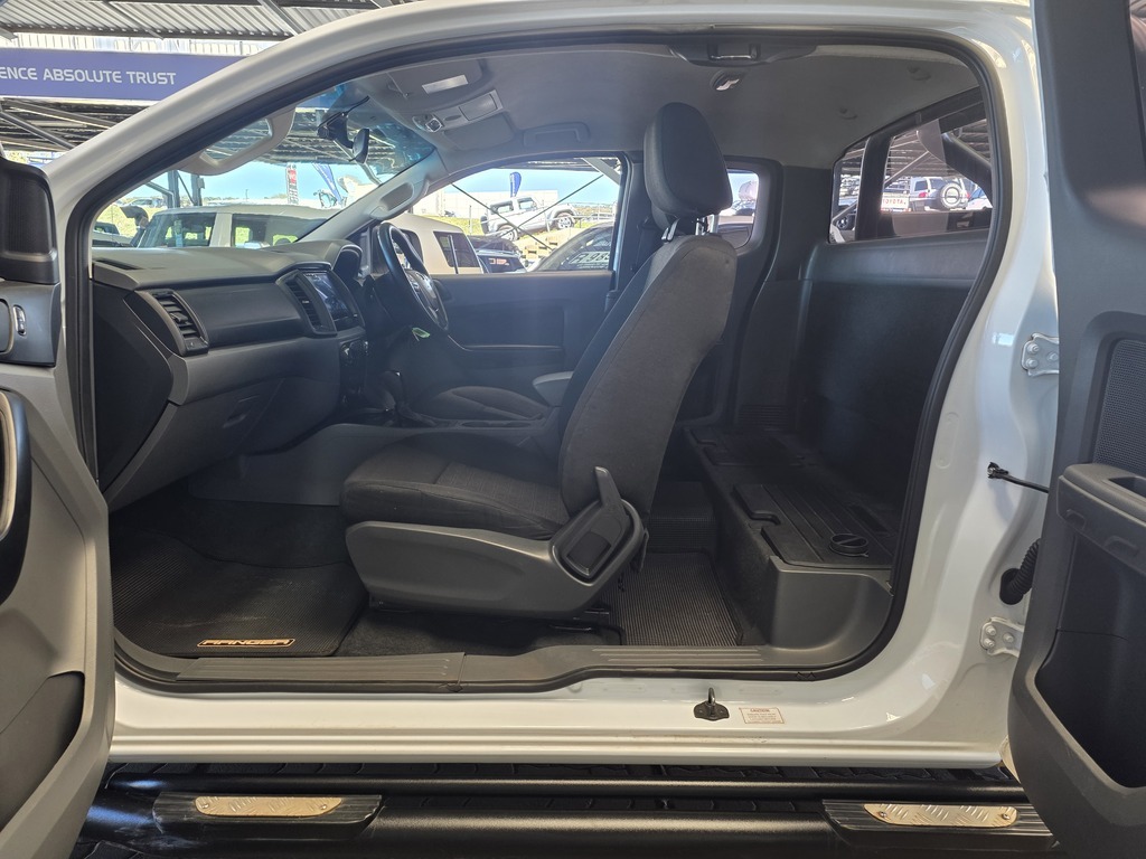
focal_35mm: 23
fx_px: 761
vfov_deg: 58.9
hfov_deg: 73.9
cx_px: 573
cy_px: 430
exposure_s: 1/180
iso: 200
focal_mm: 6.25
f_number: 1.7
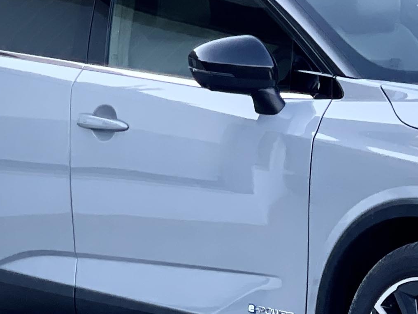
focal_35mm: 254
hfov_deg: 7.8
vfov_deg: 5.8
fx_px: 3067
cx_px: 382
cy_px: 223
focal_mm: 7.5
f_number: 2.2
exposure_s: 1/121
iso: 40
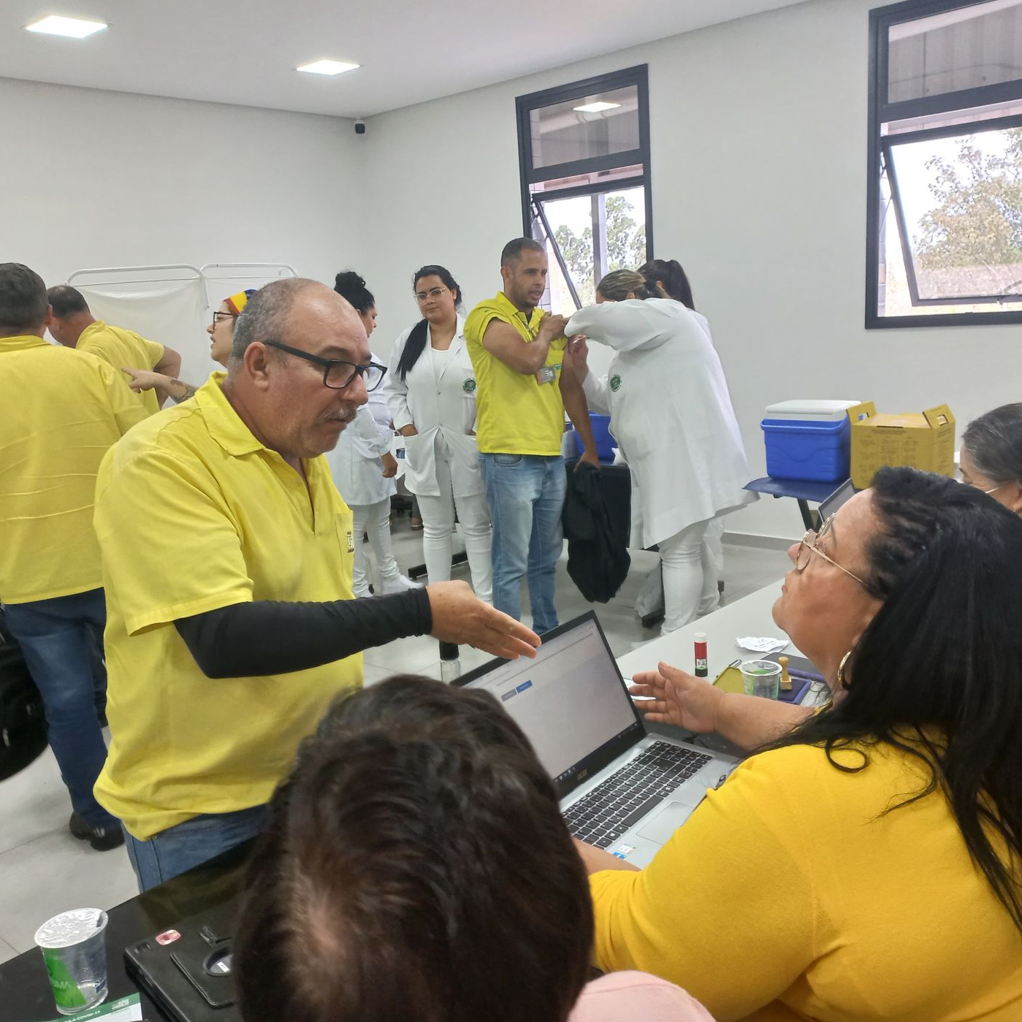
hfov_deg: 54.0
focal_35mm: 30
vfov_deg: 54.0
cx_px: 540
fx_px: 1002
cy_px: 510
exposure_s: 1/60
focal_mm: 4.6
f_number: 1.8
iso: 250
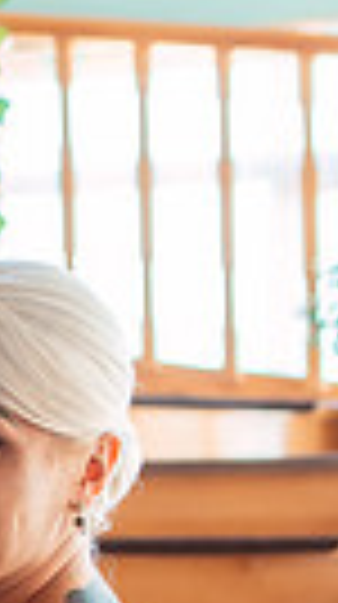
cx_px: -171
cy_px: 644
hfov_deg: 9.5
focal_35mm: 123
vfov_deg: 17.0
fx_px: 1967
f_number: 2.5
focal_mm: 35
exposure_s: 1/250
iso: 1000
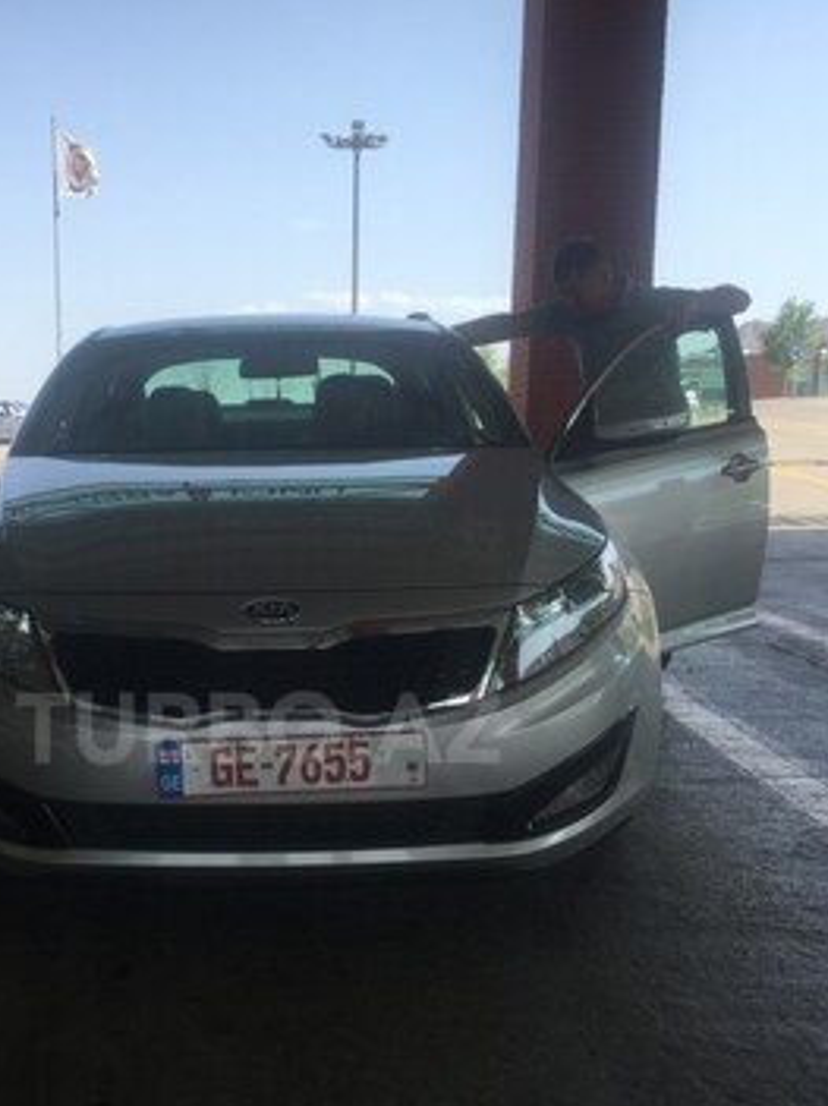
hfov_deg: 34.7
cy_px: 728
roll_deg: +0.5
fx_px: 1308
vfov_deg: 45.2
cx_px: 258
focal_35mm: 41
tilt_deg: -12.2
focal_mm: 4.15
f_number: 2.2
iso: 32
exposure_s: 1/989
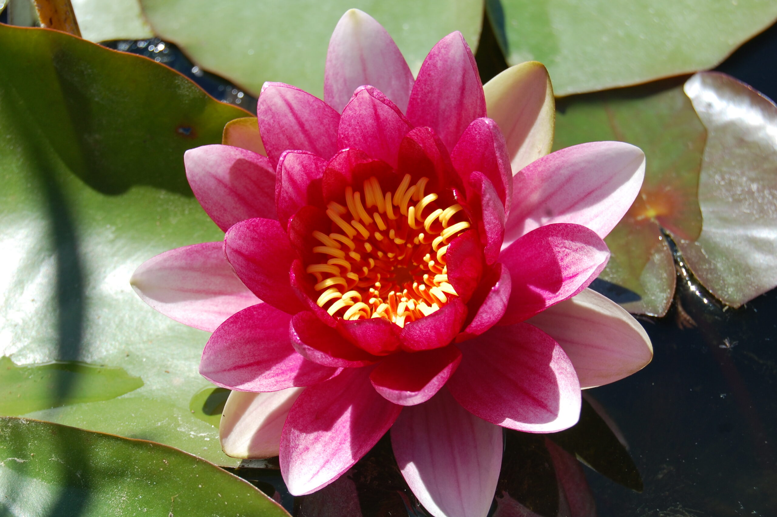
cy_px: 258
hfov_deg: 24.6
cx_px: 388
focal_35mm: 82
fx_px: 1779
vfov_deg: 16.5
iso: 200
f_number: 8
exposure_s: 1/250
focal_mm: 55
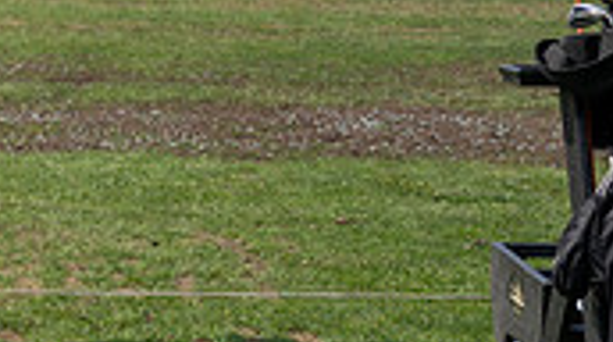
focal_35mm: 177
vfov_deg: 6.8
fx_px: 2872
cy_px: -86
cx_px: -274
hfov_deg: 11.7
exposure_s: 1/3200
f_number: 4
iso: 250
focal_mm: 50
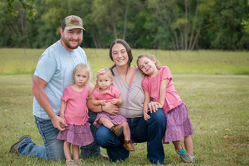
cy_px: 75
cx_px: 112
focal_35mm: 93
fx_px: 643
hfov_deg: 21.9
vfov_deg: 14.7
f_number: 4.5
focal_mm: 80
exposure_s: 1/500
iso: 400
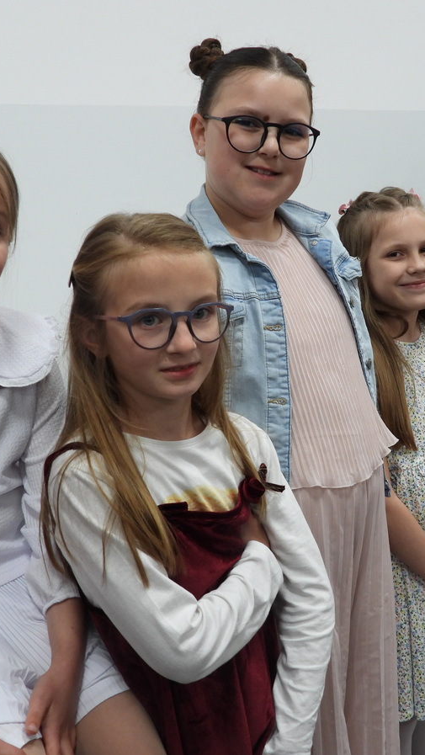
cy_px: 378
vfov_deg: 40.6
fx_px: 1021
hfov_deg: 23.3
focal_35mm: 51
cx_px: 304
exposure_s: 1/30
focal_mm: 6.3
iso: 200
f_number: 3.2
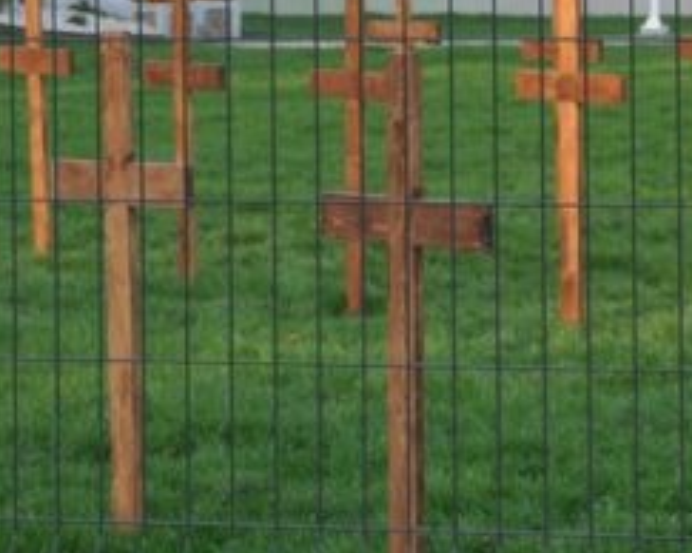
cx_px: 496
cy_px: -91
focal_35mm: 237
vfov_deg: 6.5
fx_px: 4850
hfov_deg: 8.2
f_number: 6.3
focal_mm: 40
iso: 200
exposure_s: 1/160
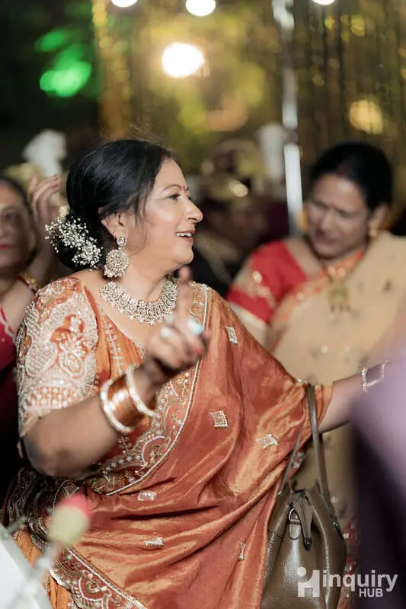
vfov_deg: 23.9
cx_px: 203
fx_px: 1438
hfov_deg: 16.1
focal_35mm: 85
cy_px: 304
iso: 400
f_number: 1.4
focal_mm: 85
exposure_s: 1/250
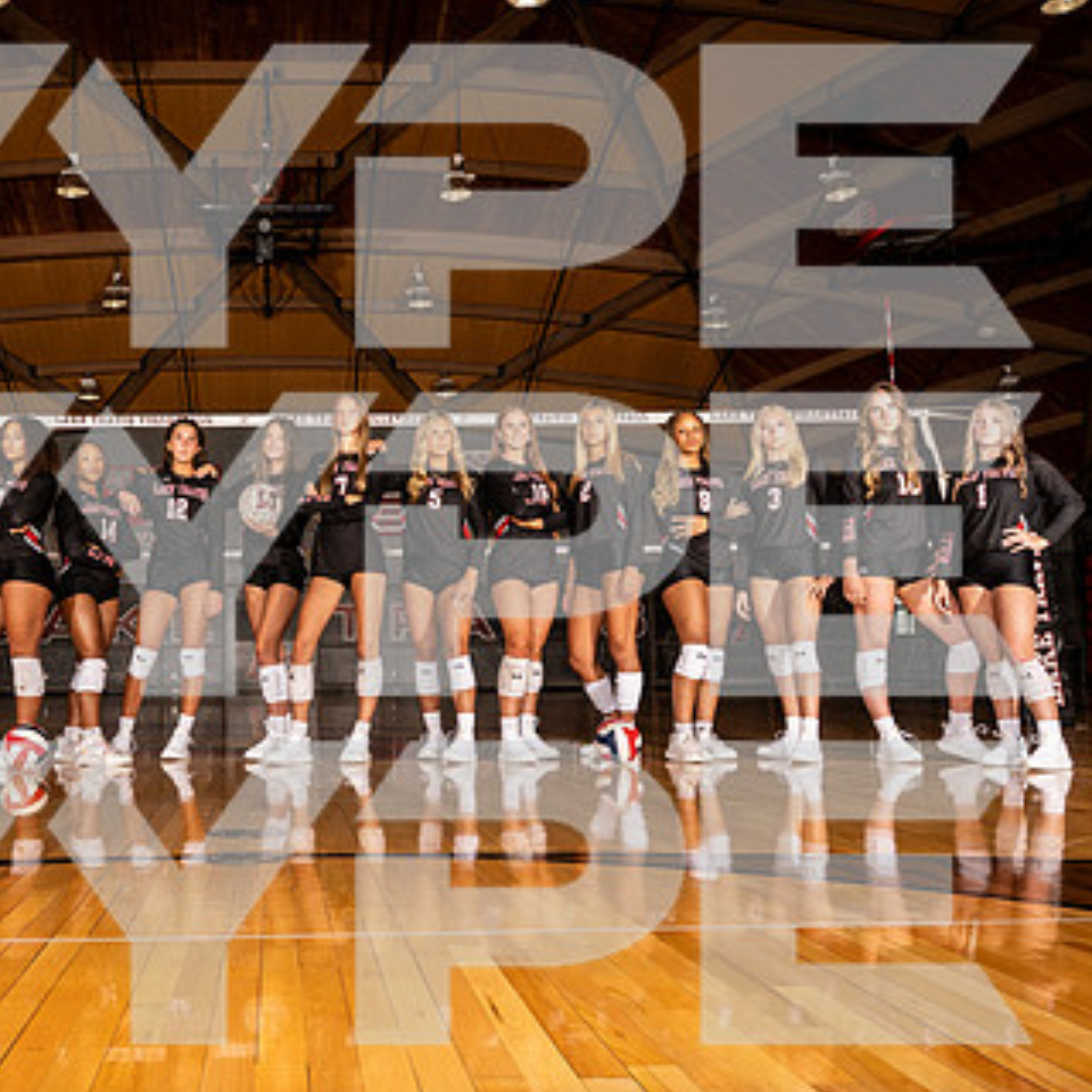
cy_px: 546
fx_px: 1321
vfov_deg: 44.9
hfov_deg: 43.8
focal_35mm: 37
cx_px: 307
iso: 250
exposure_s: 1/250
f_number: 11
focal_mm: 24
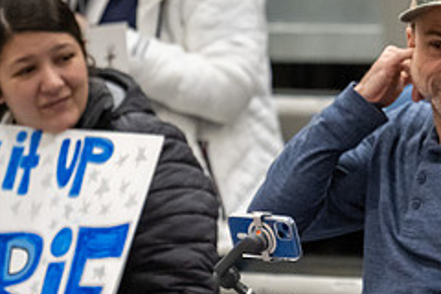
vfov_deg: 2.0
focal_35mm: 677
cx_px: 470
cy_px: 148
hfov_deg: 3.0
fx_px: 8293
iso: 5000
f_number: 2.8
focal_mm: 200
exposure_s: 1/640
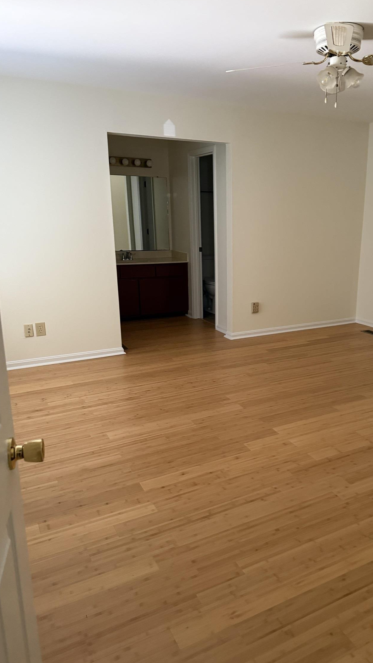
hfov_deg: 42.3
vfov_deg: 69.9
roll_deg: +0.4
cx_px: 250
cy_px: 334
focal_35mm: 27
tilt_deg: -10.9
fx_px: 475
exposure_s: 1/60
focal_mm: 6.76
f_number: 1.78
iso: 500
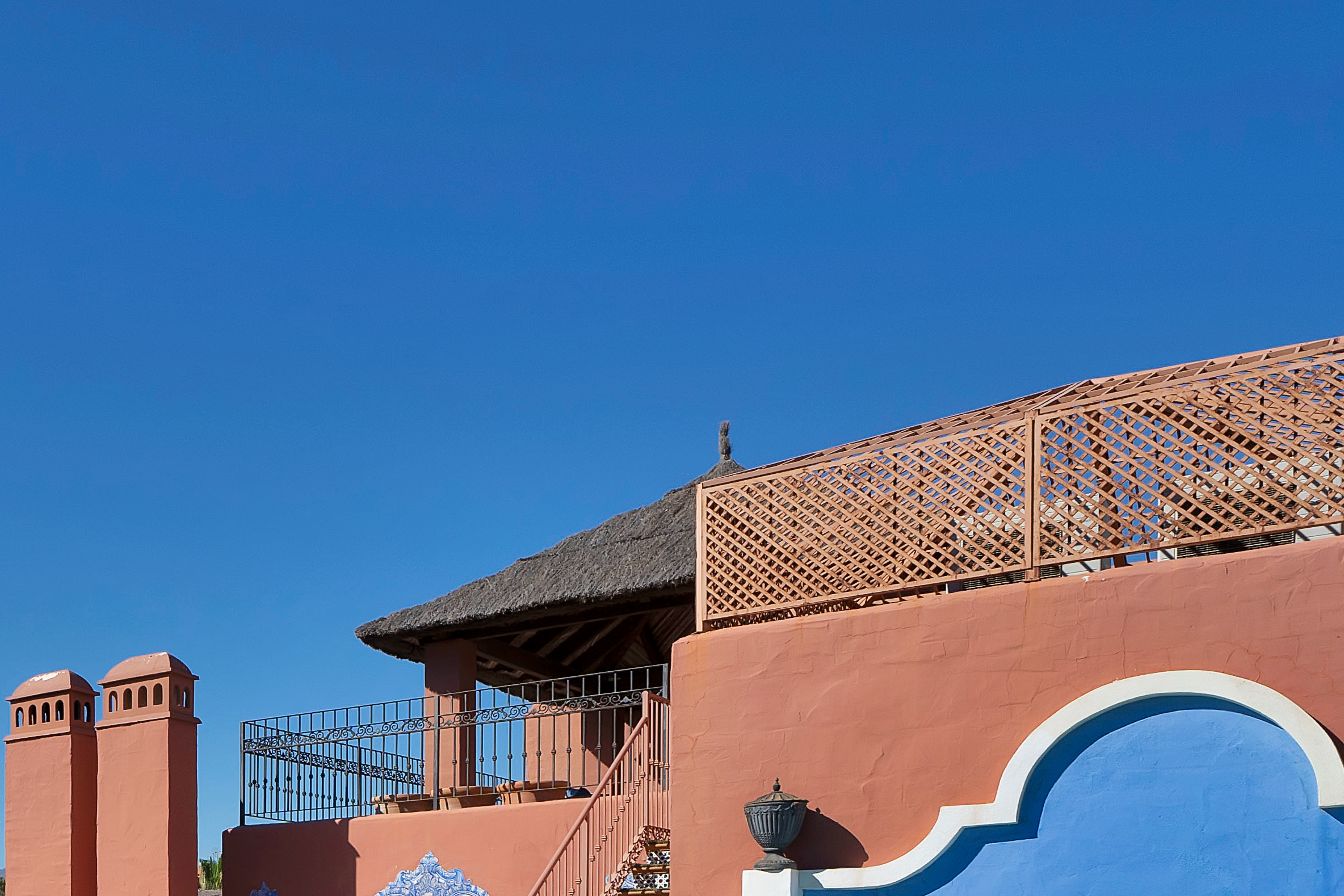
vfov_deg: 31.0
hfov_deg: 44.1
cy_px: 998
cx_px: 34
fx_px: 1419
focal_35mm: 38
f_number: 11
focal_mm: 15
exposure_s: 1/500
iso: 250
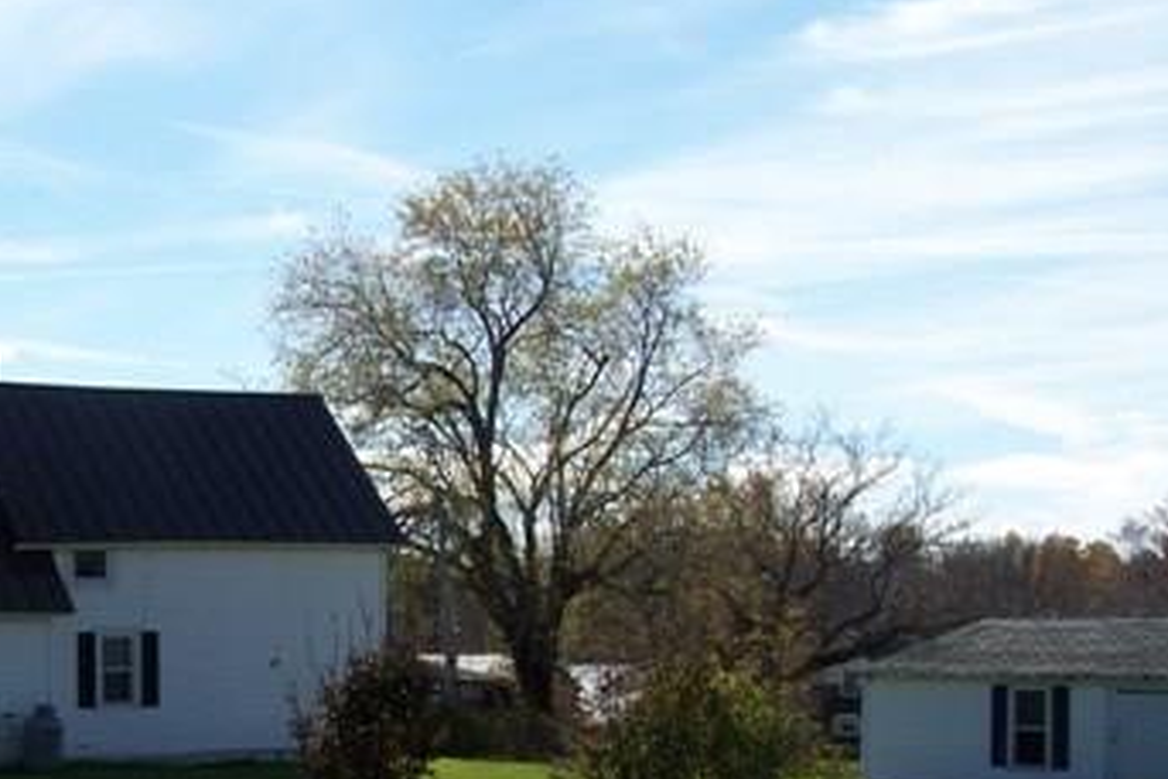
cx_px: 215
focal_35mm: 74
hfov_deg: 26.8
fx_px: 2401
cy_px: 745
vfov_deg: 18.0
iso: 64
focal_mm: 6.3
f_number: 4
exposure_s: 1/640
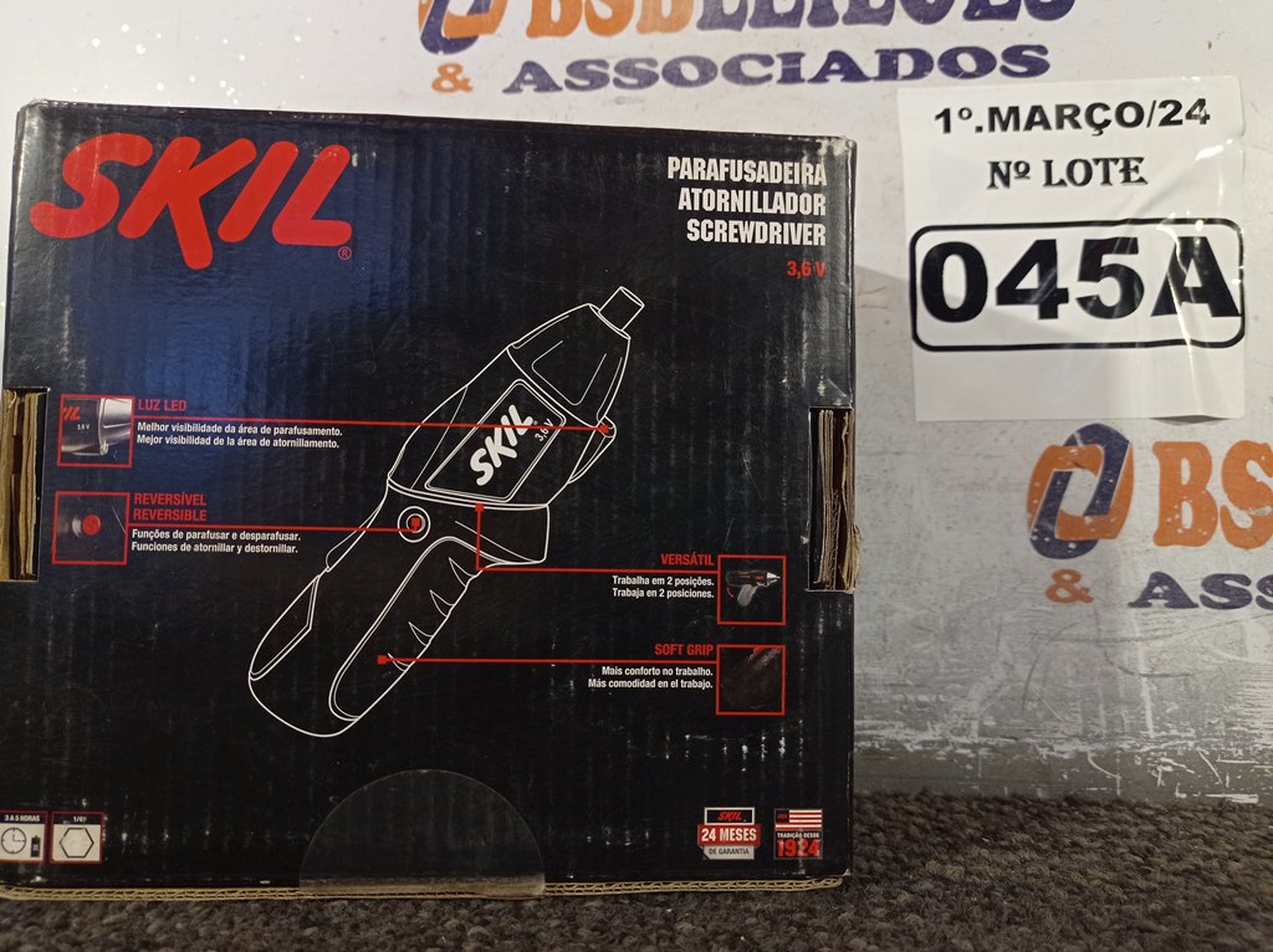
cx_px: 636
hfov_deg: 63.5
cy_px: 476
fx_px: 1029
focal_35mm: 28
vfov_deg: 49.7
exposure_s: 1/120
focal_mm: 4.7
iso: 180
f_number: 1.79
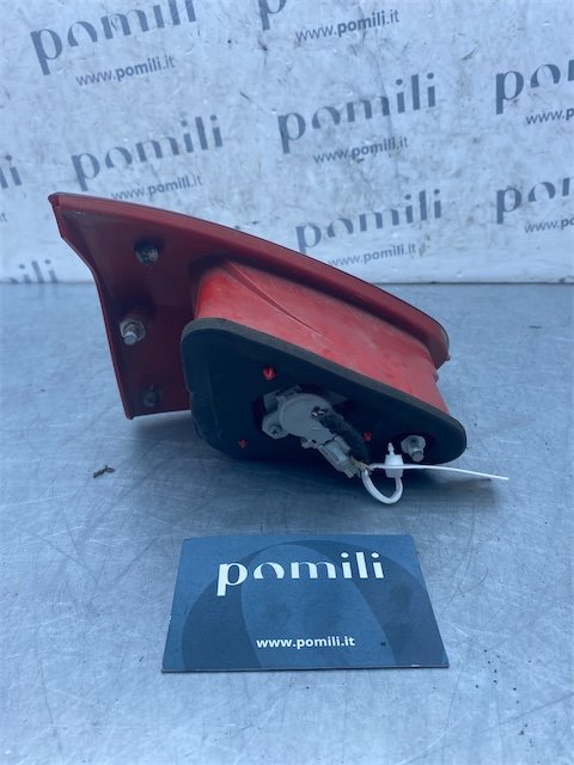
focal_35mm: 26
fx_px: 575
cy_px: 382
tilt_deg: -29.5
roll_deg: +0.2
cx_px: 287
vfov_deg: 67.3
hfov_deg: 53.1
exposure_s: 1/582
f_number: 1.8
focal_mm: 4.25
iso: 32
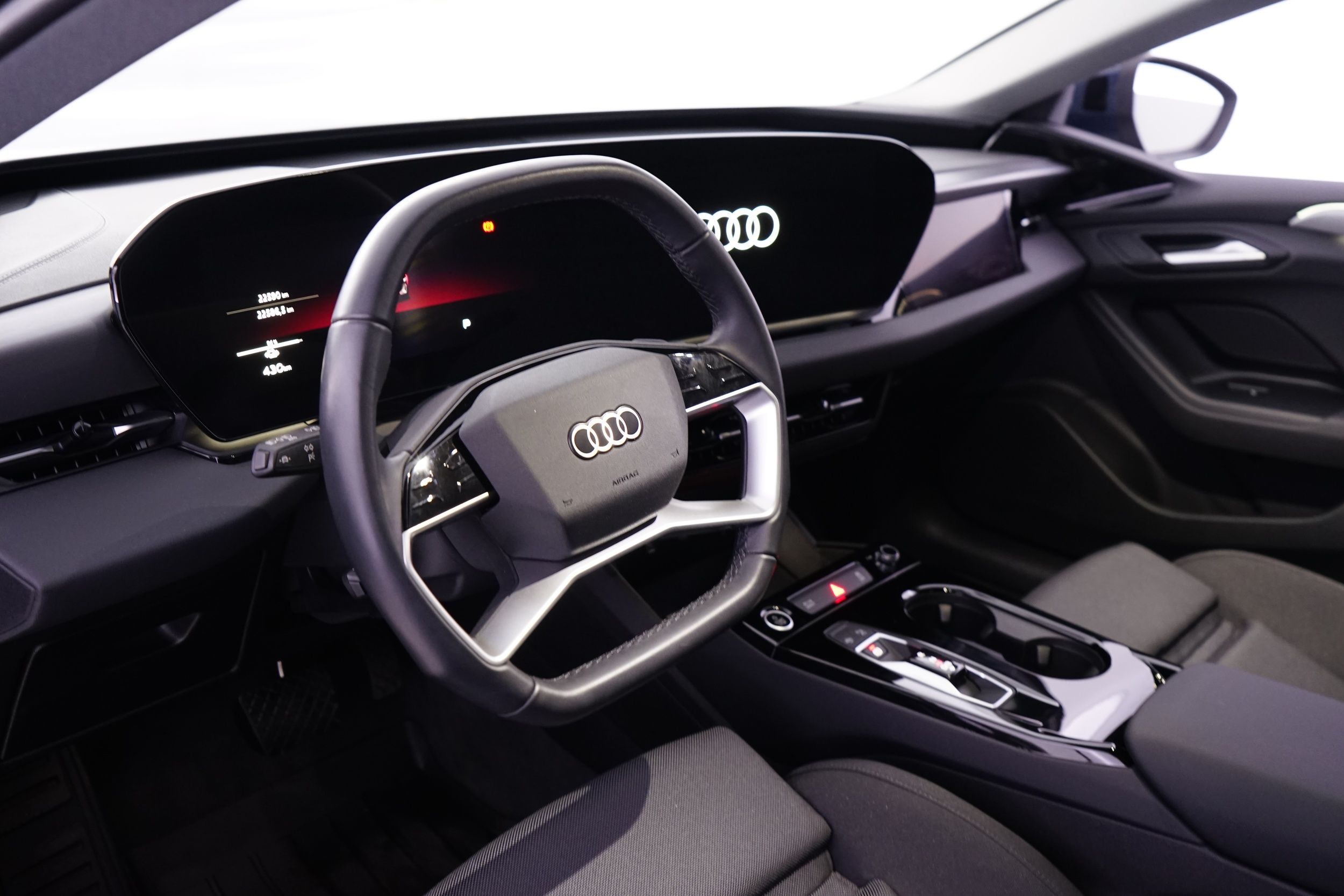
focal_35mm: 32
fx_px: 1195
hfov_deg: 58.7
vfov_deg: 41.1
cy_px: 448
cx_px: 672
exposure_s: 1/6
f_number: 4.5
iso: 1600
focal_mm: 32
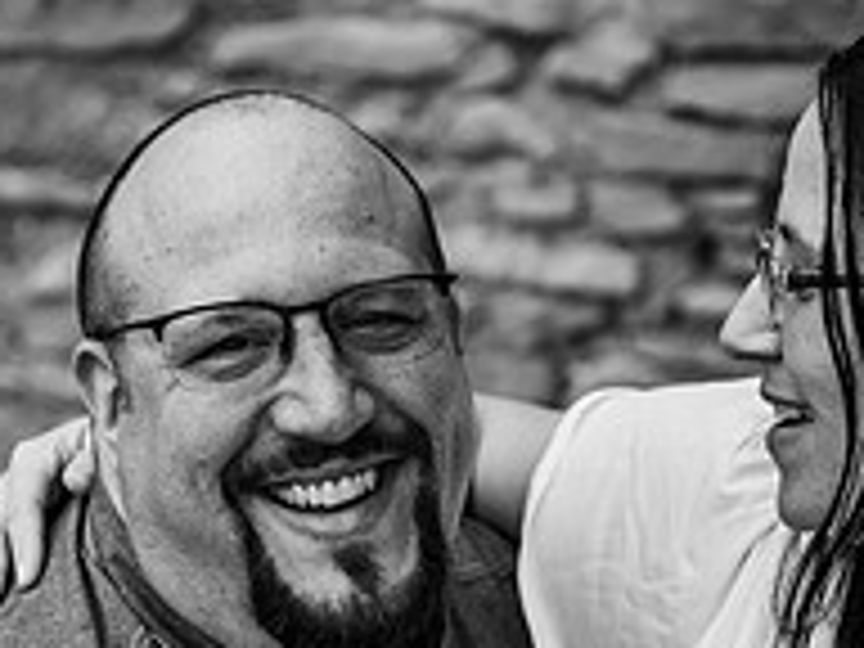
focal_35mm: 106
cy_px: 648
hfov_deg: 18.5
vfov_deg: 13.8
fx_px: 2646
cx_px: 468
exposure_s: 1/400
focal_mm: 47
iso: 200
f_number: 3.2
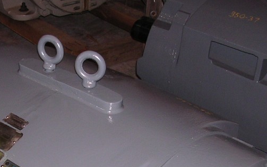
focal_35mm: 80
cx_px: 66
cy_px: 192
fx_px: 582
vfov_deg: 15.8
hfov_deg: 25.5
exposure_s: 1/60.1
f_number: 2.8
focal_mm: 5.8
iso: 140
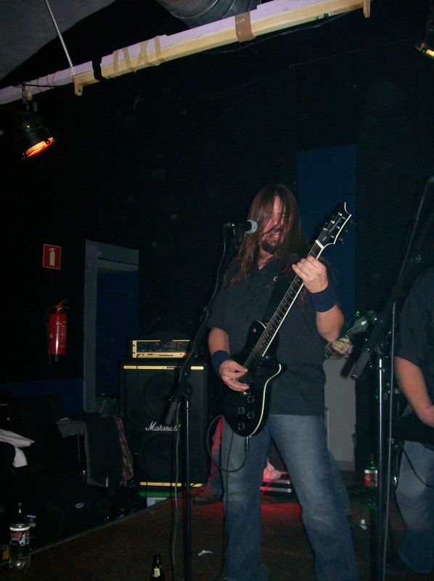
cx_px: 217
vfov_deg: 51.4
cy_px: 290
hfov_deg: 39.6
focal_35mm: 36
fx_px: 603
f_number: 2.7
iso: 140
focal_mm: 6
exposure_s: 1/64
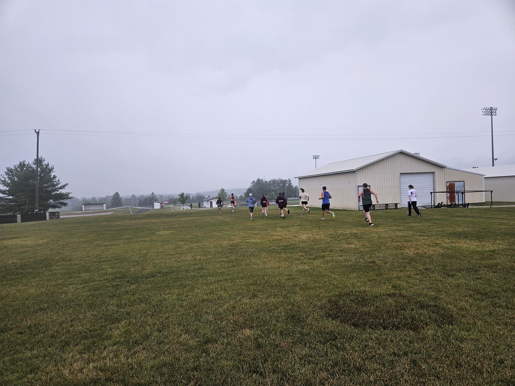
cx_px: 258
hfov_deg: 73.9
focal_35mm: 23
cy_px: 193
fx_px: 342
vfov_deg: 58.9
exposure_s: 1/205
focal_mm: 5.4
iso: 25
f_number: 1.8
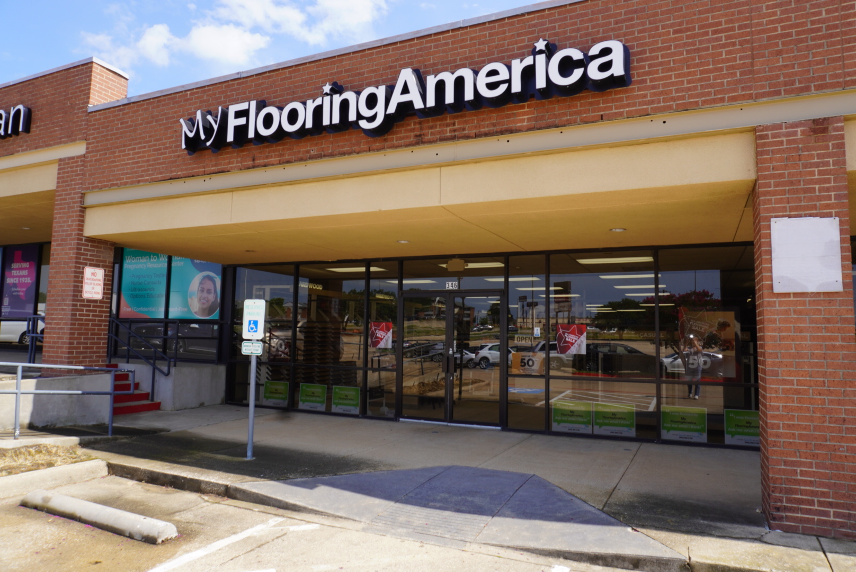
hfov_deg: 73.7
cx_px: 428
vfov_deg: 53.2
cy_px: 286
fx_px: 571
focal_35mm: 24
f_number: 11
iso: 100
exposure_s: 1/80
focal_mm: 16
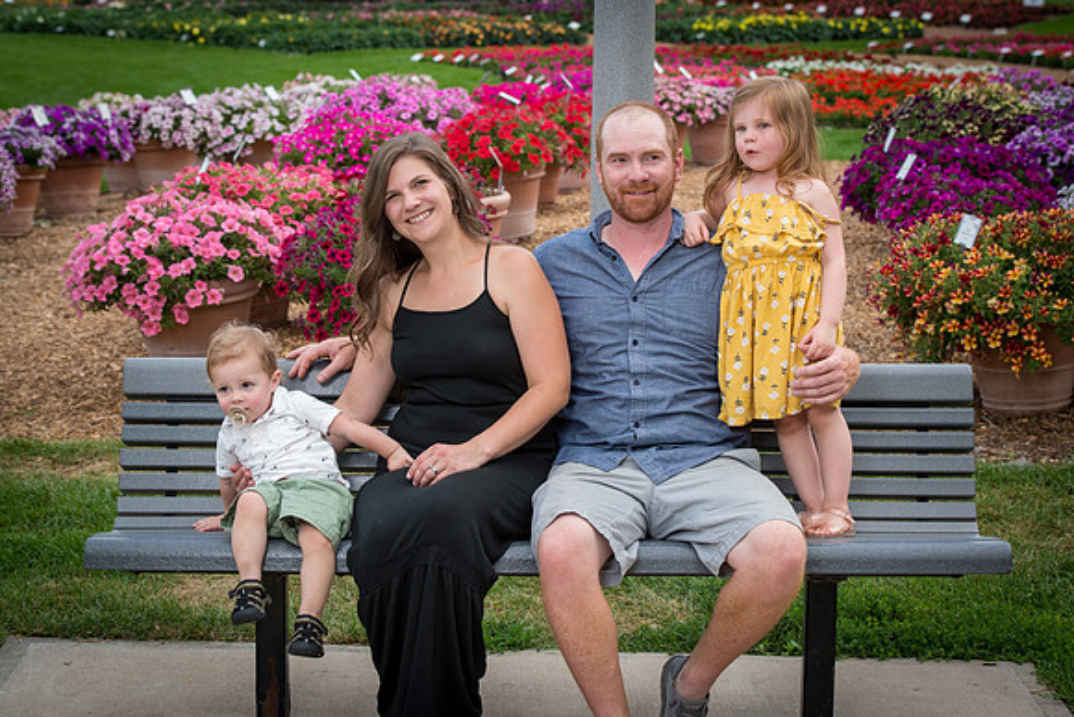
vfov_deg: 17.0
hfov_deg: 25.2
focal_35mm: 81
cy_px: 312
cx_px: 517
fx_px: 2403
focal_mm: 70
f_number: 6.3
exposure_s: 1/250
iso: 400
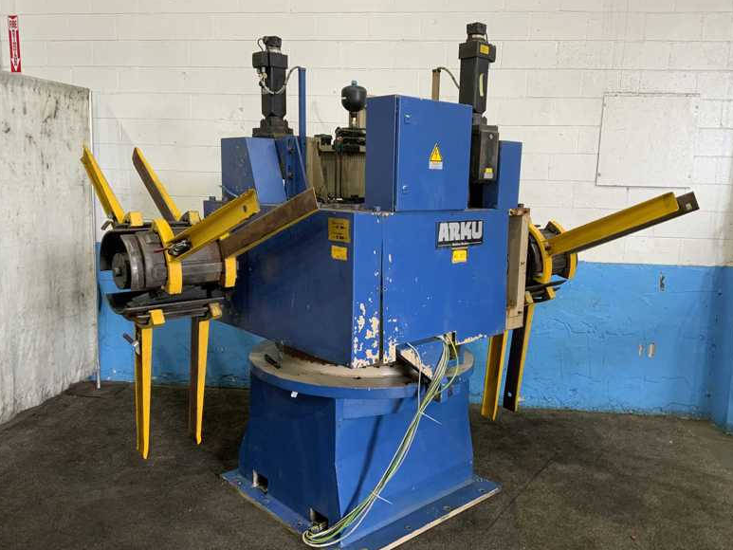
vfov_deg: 46.8
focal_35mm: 30
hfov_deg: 60.0
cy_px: 281
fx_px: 635
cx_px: 374
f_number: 1.8
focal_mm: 3
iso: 80
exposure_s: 1/60
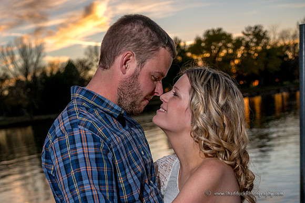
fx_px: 254
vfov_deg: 43.6
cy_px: 102
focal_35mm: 30
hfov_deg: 61.9
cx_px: 152
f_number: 2.8
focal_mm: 30
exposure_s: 1/800
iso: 250
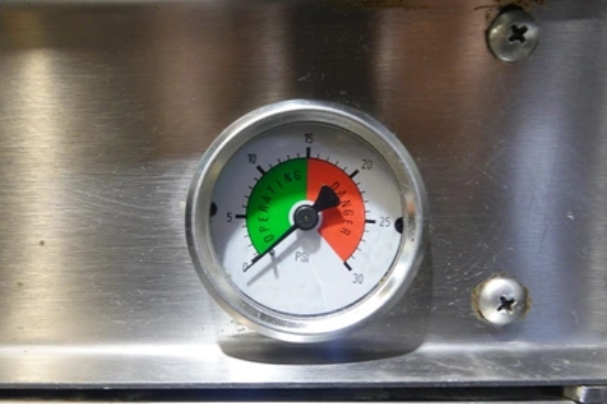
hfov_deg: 63.7
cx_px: 304
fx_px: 489
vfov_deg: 44.9
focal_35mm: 29
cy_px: 202
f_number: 3.5
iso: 640
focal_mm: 10.83
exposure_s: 1/30
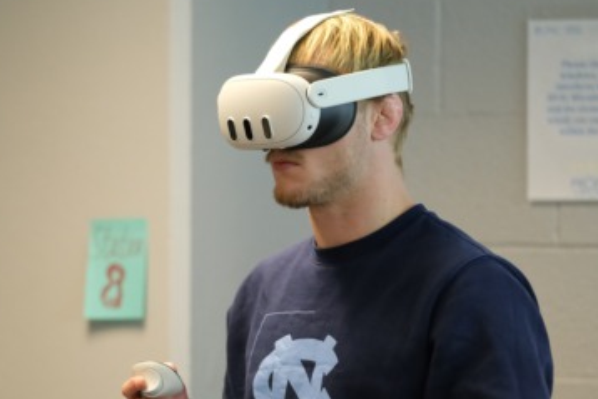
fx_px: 5068
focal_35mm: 305
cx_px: 329
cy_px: 238
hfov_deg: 6.8
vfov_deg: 4.5
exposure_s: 1/250
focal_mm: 140
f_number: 2.8
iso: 3200
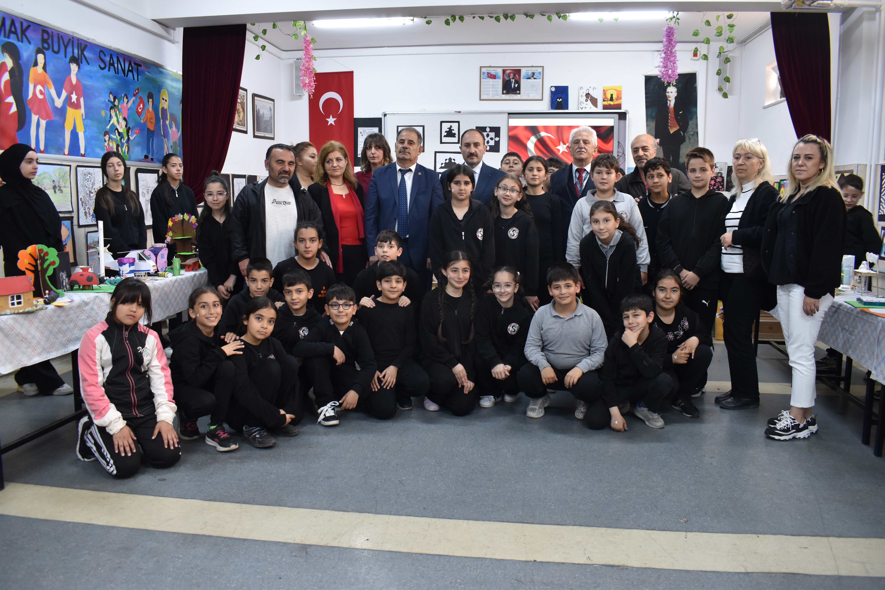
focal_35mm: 27
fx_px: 664
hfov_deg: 67.4
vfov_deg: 47.9
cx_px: 442
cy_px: 295
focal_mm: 18
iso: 1000
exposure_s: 1/30
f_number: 5.6
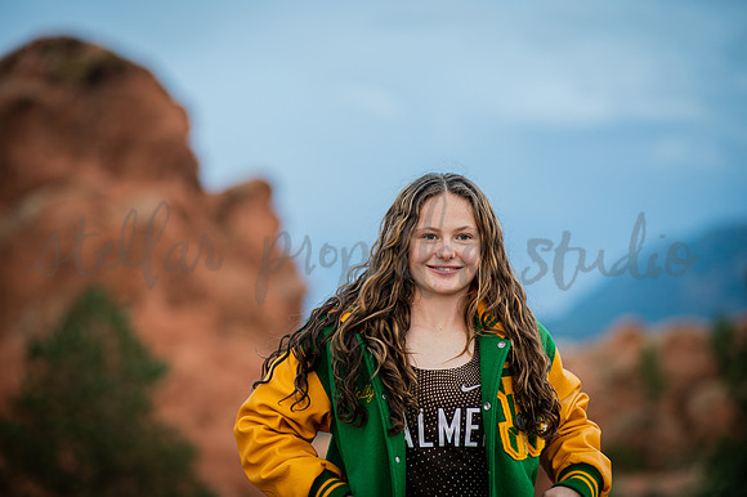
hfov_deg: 23.9
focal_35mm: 85
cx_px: 374
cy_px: 248
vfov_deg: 16.1
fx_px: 1763
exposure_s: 1/400
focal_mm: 85
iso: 800
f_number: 2
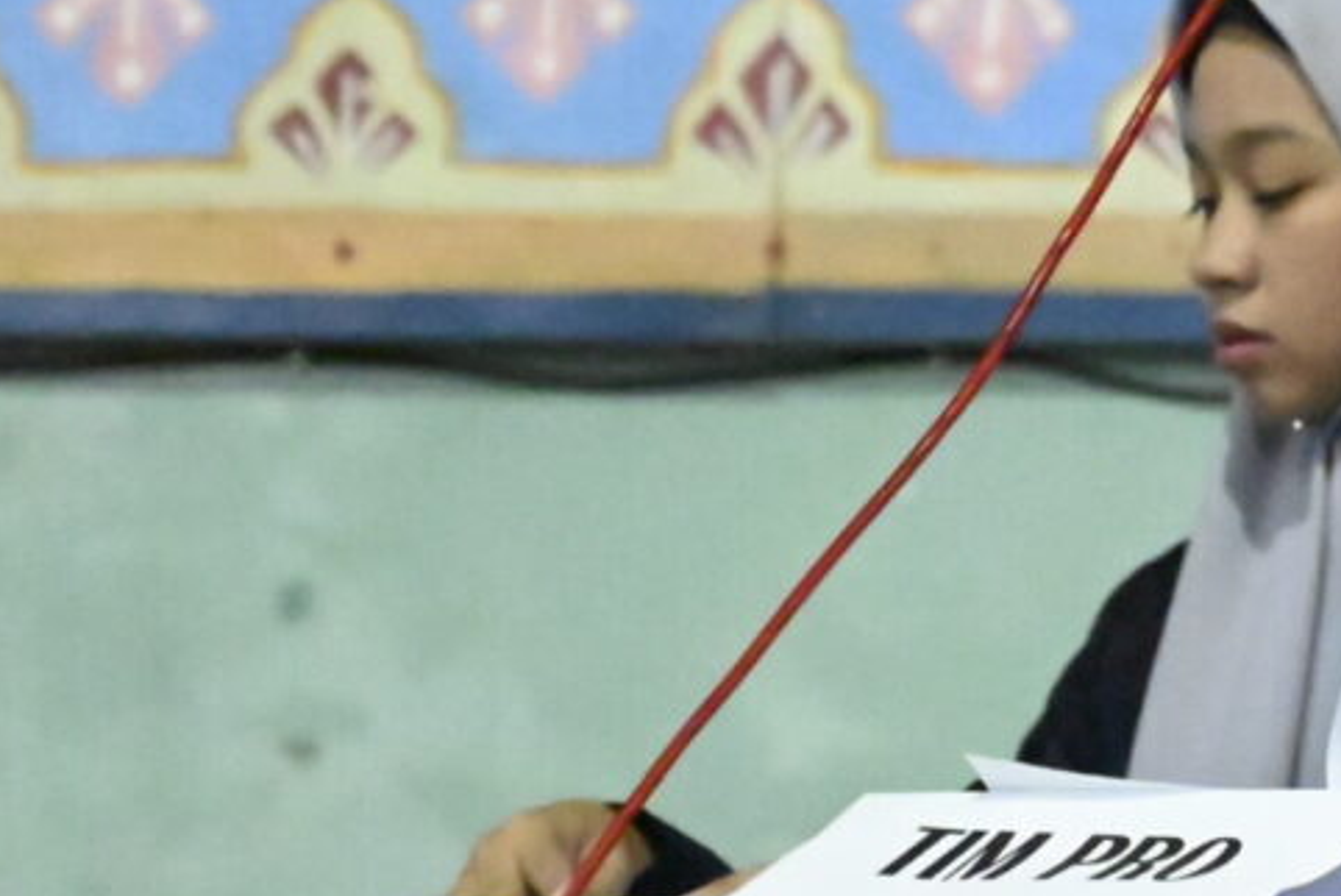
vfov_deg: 4.9
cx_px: 2292
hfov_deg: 7.2
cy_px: 17
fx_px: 10399
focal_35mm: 279
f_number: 4
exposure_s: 1/250
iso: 32000
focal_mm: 70
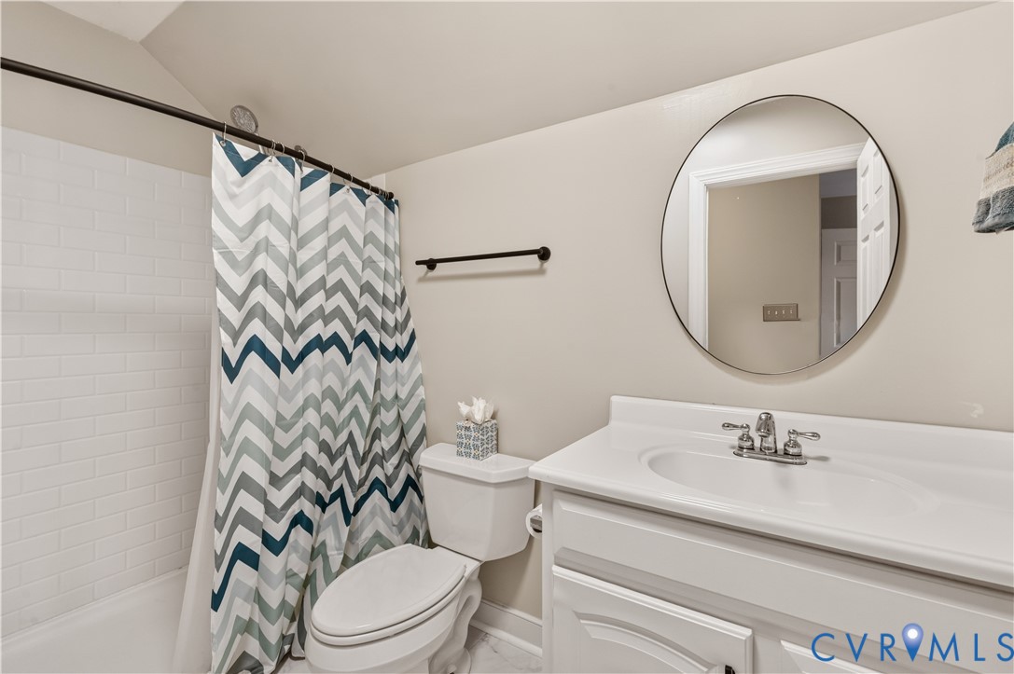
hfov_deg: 96.8
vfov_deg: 73.7
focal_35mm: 16
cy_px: 337
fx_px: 450
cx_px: 507
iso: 2000
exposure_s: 1/15
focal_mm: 16
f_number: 9
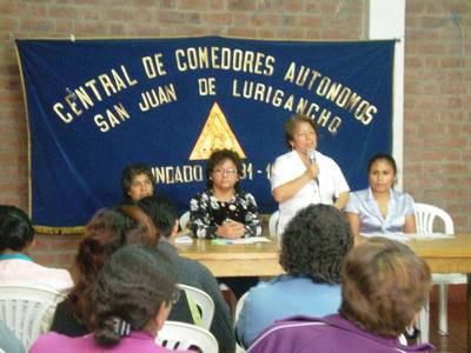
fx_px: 1007
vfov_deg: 19.9
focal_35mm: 74
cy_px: 176
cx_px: 236
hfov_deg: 26.3
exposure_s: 1/8
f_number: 4.6
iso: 756
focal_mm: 12.3
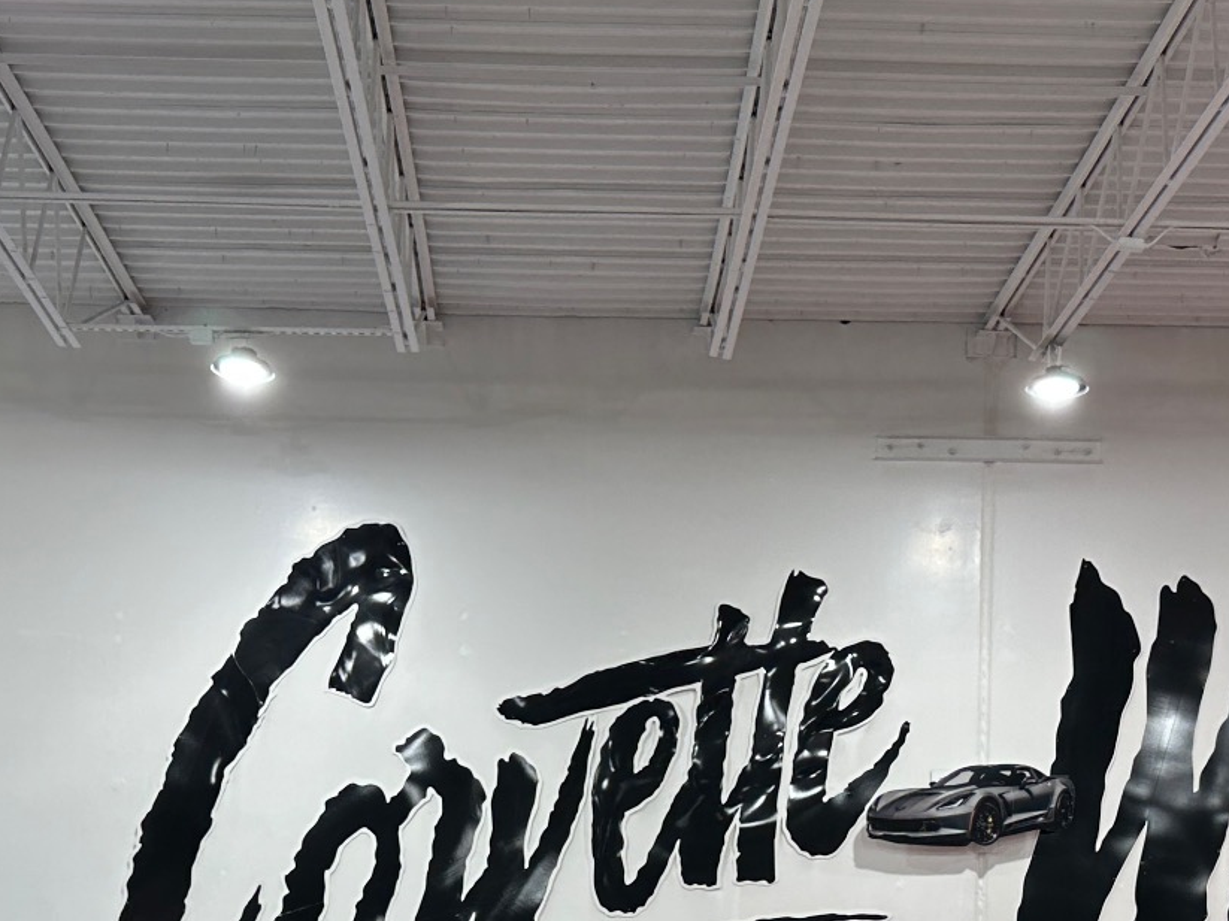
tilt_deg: +0.4
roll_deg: -1.7
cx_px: 660
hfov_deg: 34.3
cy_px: 984
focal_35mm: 56
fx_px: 1988
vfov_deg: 24.5
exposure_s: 1/120
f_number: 1.78
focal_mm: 6.86
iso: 80
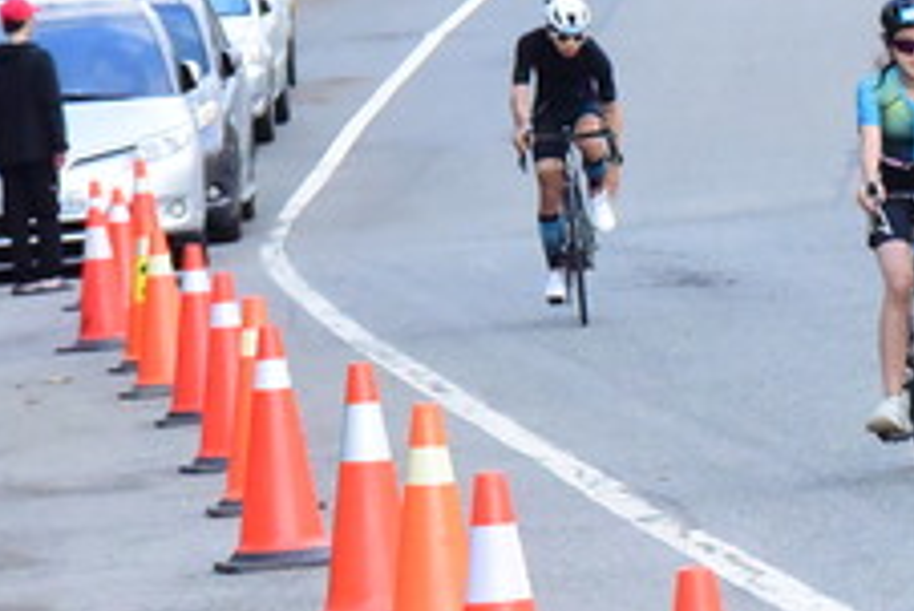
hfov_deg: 4.4
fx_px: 11838
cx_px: 1496
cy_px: 47
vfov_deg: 3.0
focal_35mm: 466
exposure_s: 1/2000
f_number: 11
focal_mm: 135
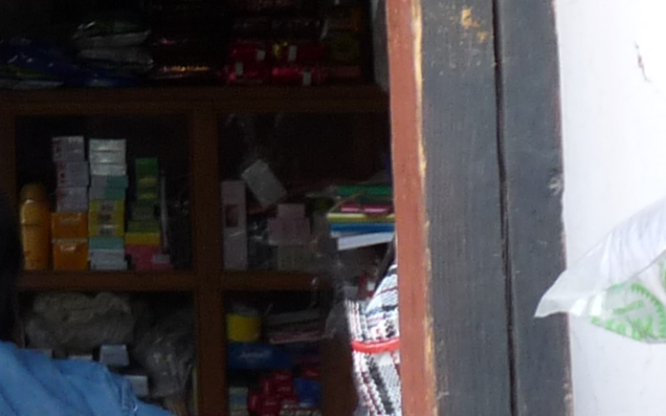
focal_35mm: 150
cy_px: -246
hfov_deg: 13.4
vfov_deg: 8.5
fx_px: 2723
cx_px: -200
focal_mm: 4.8
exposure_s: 1/100
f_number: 3.6
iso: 100
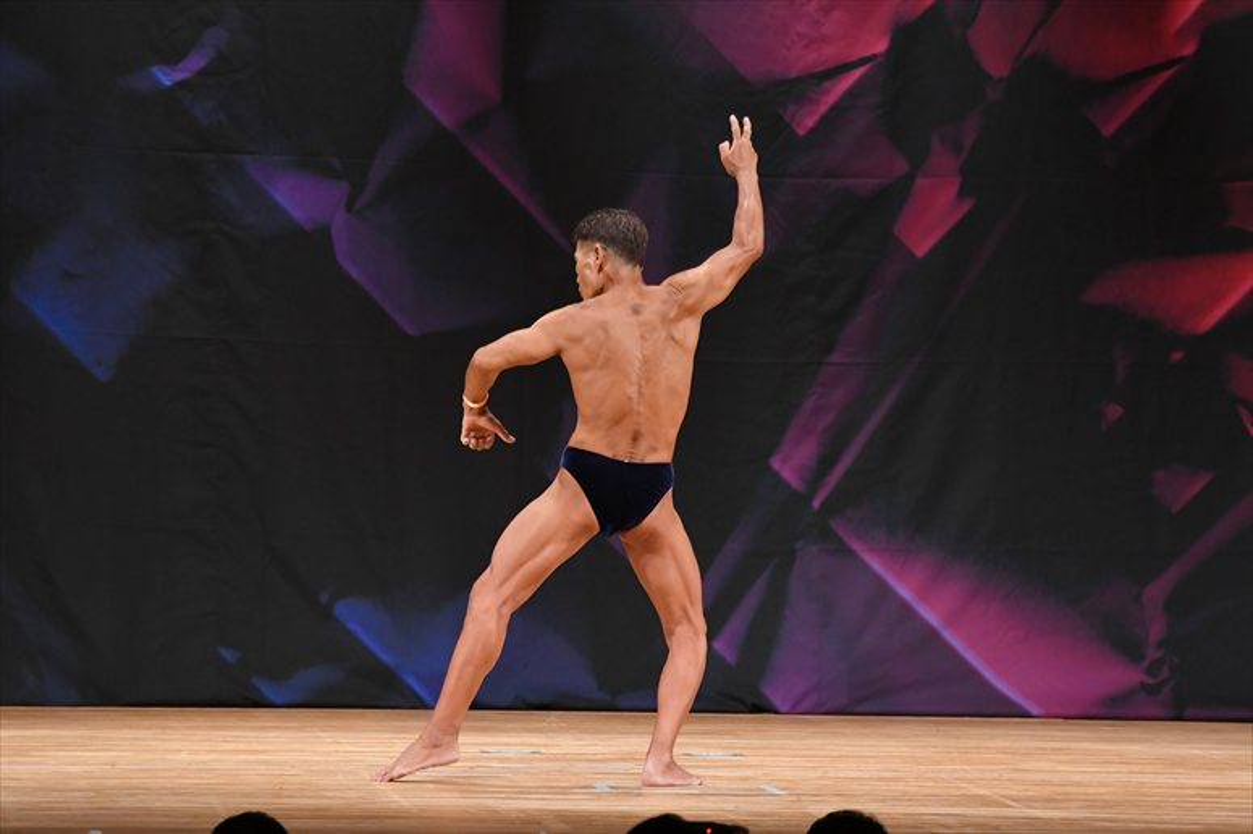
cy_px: 417
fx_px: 8349
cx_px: 626
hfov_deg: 8.6
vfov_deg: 5.7
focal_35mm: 240
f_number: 5.6
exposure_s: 1/400
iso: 3200
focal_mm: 160
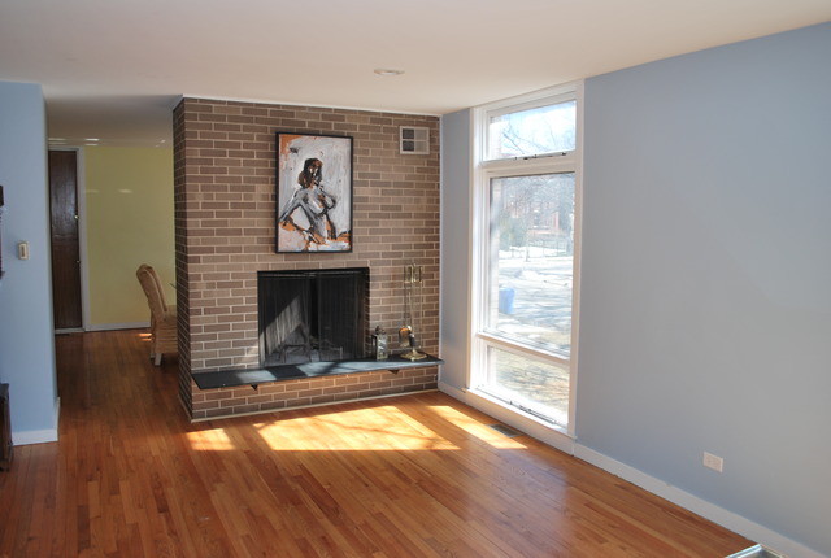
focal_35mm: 27
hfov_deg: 67.3
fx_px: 625
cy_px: 279
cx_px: 416
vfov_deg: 48.2
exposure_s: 1/160
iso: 100
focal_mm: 18
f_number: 3.5
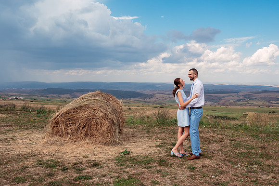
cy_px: 110
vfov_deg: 39.2
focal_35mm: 34
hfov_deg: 56.3
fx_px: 260
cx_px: 152
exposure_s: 1/640
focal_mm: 28
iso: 250
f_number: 4.5
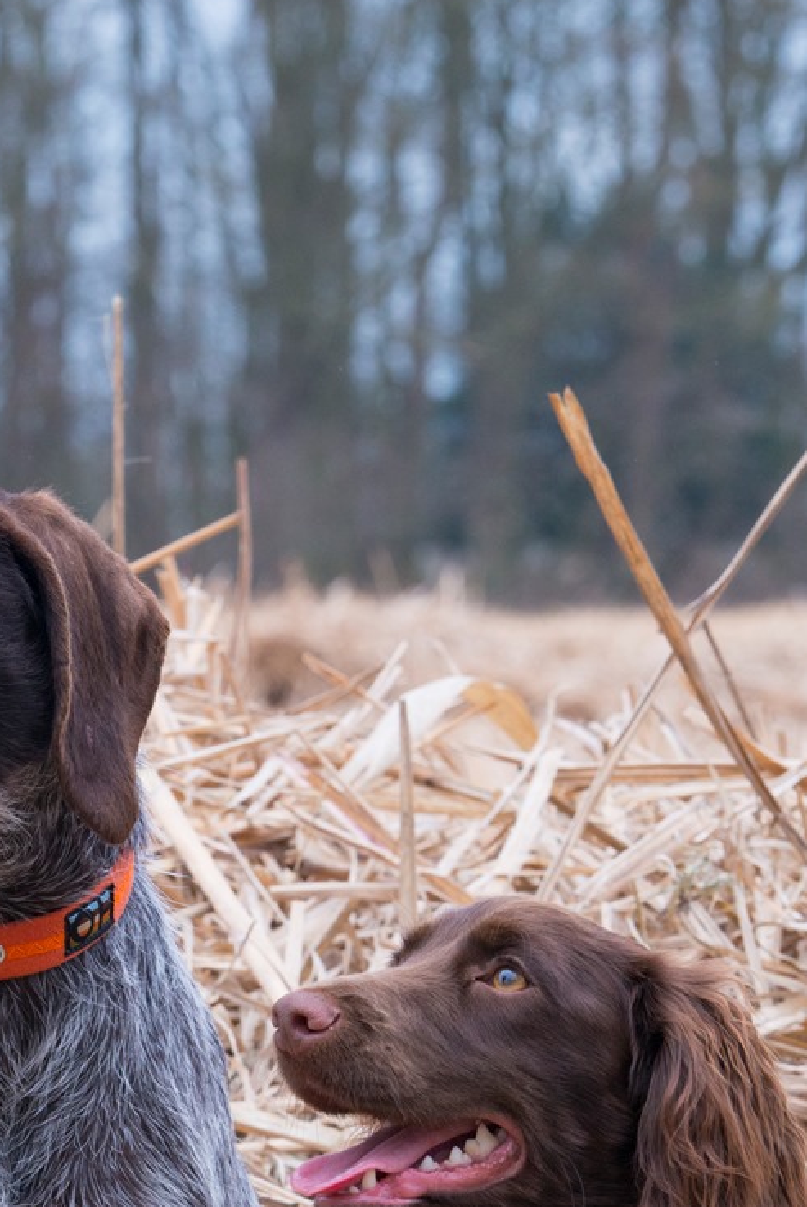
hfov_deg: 4.6
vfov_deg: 6.9
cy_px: 1088
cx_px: 254
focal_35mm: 299
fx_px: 10039
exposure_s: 1/500
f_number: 9
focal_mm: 120
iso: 640
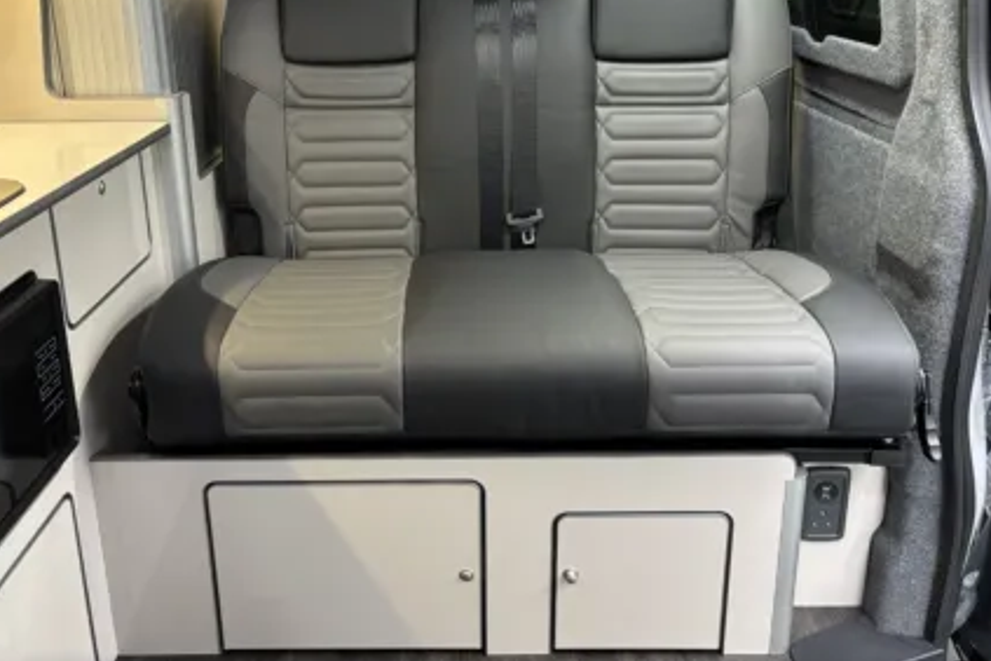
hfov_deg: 58.6
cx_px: 440
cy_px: 226
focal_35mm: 32
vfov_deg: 40.7
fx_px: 881
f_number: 1.6
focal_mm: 5.96
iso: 320
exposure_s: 1/50
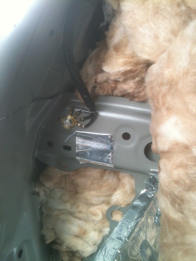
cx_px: 98
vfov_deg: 52.6
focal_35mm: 35
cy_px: 130
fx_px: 264
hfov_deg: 40.7
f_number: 2.8
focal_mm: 3.85
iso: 80
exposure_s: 1/20
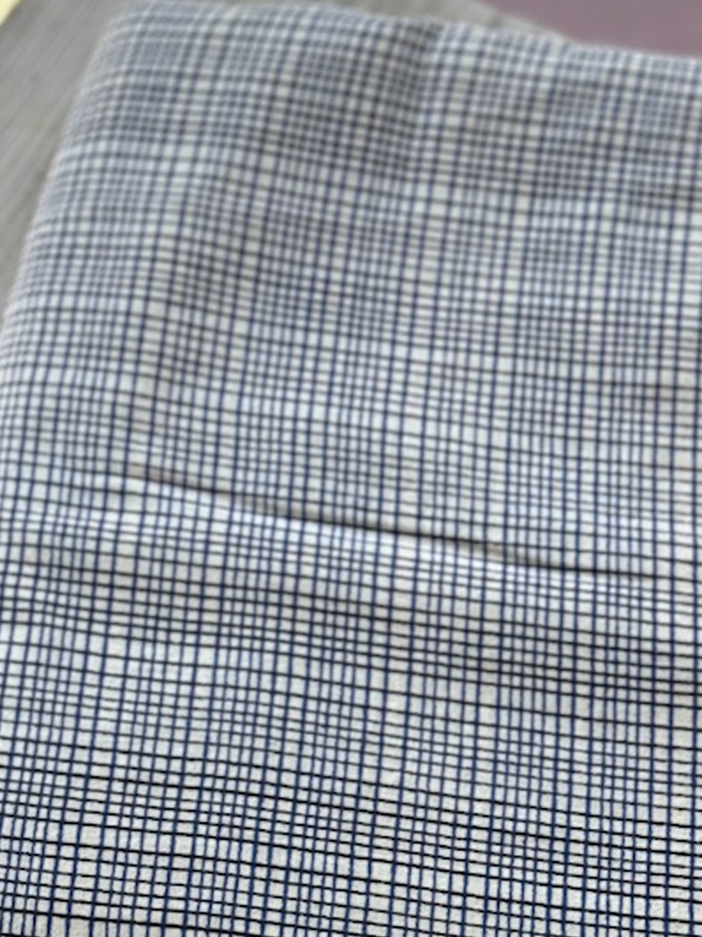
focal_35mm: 90
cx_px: 495
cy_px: 611
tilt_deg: -58.1
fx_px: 2435
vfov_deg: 21.7
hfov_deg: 16.4
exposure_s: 1/598
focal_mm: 6.76
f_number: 1.78
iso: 64
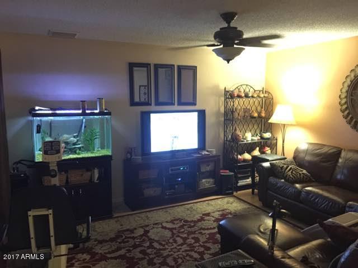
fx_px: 300
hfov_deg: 61.7
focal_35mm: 29
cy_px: 134
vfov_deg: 48.2
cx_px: 179
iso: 320
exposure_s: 1/4
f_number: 2.2
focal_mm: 4.15
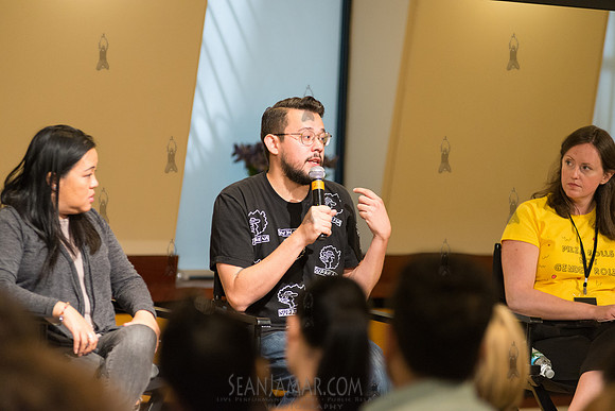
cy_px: 206
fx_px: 2905
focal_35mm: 170
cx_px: 308
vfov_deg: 8.1
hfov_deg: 12.1
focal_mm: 170
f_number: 3.5
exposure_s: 1/320
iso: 3200
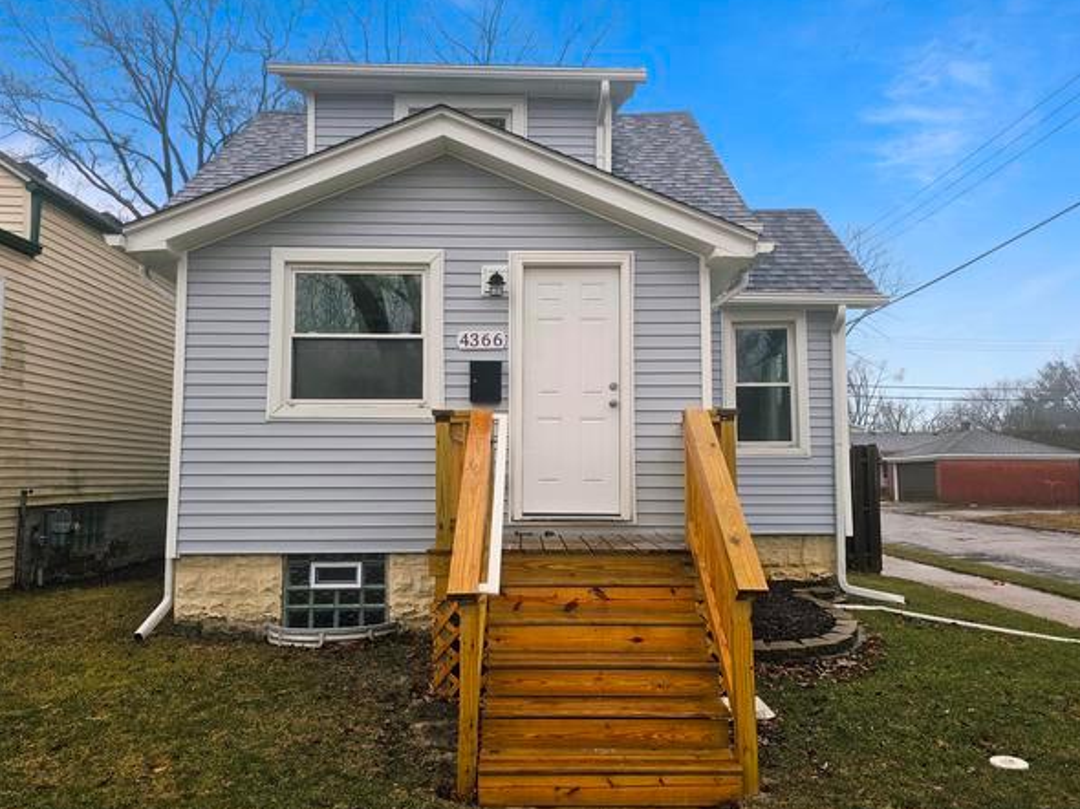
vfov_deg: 53.0
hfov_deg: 67.3
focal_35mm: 26
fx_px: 811
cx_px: 519
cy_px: 415
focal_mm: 6.3
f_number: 1.7
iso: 32
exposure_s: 1/180
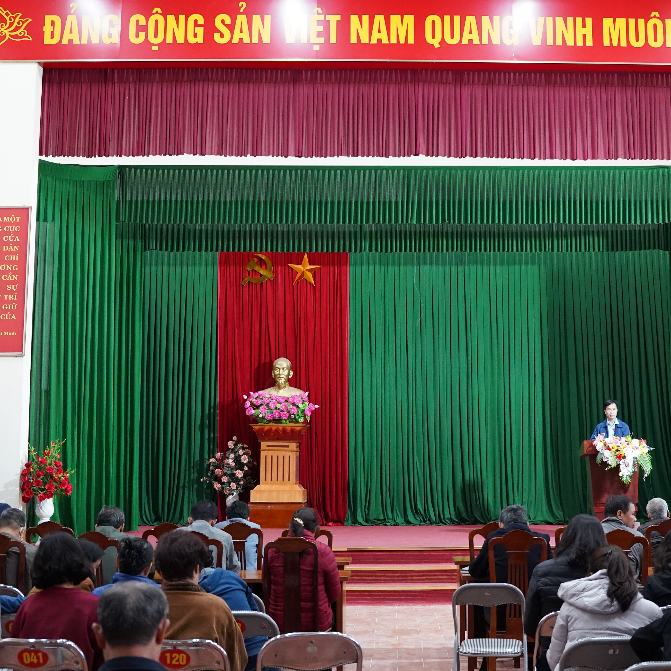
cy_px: 336
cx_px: 423
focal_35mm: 50
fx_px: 1097
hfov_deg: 33.8
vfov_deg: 34.0
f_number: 2.8
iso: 4000
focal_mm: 26.3
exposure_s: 1/160
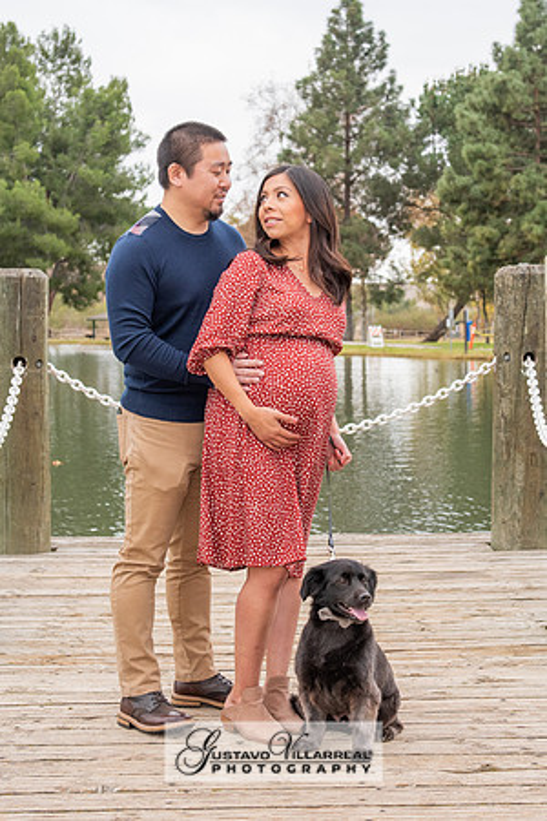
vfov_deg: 28.0
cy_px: 352
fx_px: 1644
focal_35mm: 72
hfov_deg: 18.9
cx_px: 300
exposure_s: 1/125
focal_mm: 42
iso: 500
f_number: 5
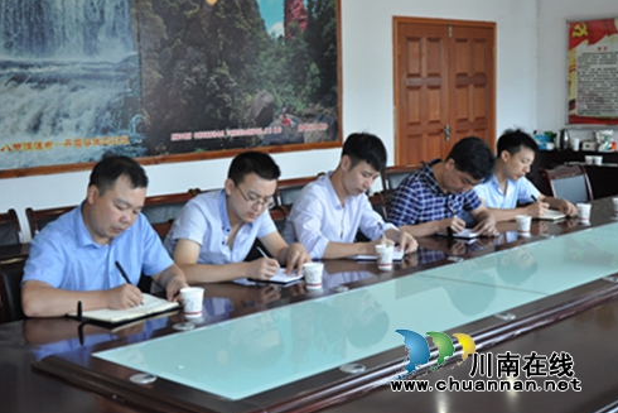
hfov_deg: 37.2
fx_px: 919
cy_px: 208
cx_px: 314
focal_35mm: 54
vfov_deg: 25.3
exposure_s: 1/60
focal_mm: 35
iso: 800
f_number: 4.5
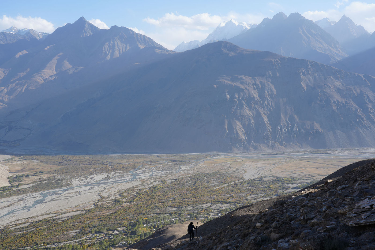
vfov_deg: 27.5
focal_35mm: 49
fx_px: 510
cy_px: 125
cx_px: 188
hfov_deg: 40.4
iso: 100
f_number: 9
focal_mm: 49
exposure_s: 1/125
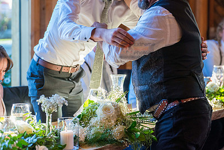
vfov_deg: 10.8
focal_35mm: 127
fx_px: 790
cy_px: 50
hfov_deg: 16.1
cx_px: 144
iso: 1000
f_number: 2.8
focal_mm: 85
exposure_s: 1/400
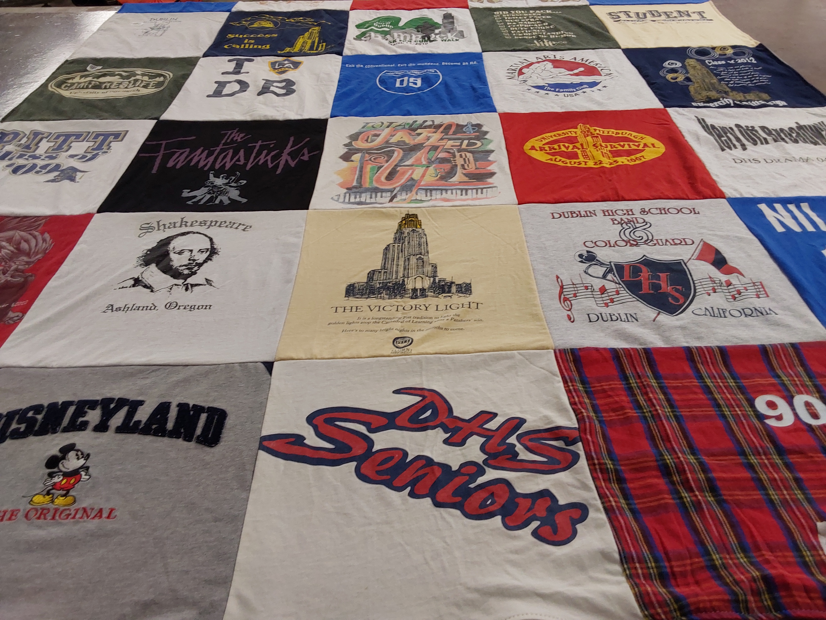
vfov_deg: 49.7
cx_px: 413
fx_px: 668
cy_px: 310
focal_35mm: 28
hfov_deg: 63.4
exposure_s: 1/50
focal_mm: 2.91
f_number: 1.9
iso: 50
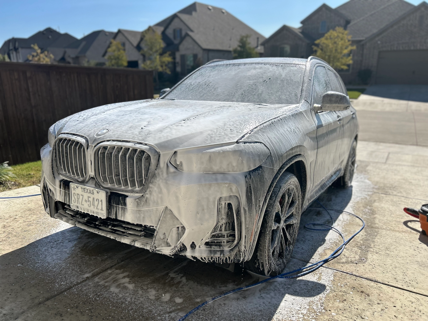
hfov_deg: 67.3
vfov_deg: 53.1
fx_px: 321
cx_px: 214
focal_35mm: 26
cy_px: 160
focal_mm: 5.7
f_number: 1.5
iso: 50
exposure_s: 1/6993
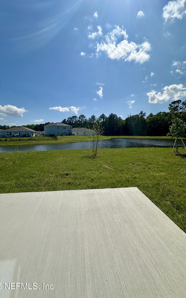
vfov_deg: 101.5
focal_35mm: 15
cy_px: 149
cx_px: 89
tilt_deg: -6.9
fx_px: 122
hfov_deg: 74.7
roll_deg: -0.7
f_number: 2.2
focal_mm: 2.22
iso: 50
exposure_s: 1/4132
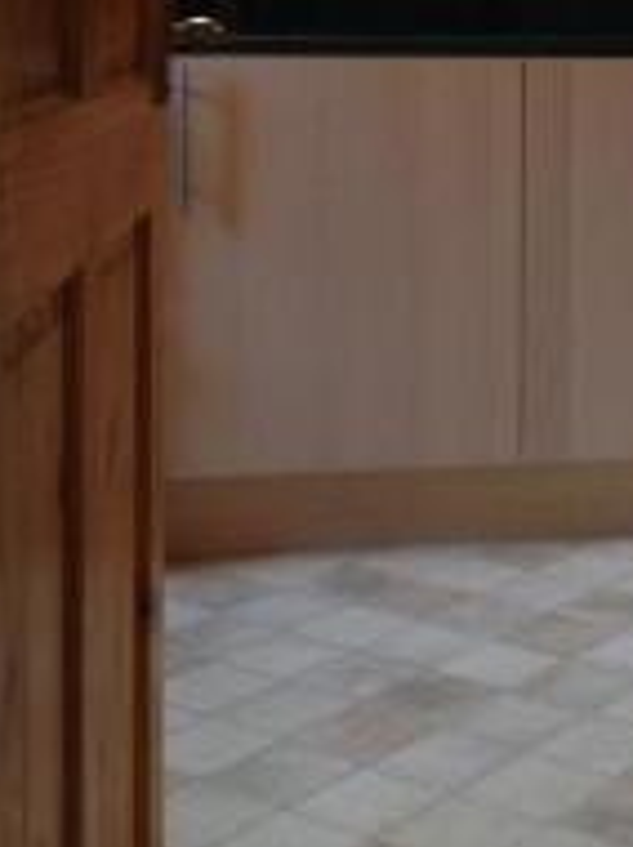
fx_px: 1857
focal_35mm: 76
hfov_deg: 18.8
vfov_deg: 25.0
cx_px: 646
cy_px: 109
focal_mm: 4.12
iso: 125
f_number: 2.4
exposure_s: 1/20
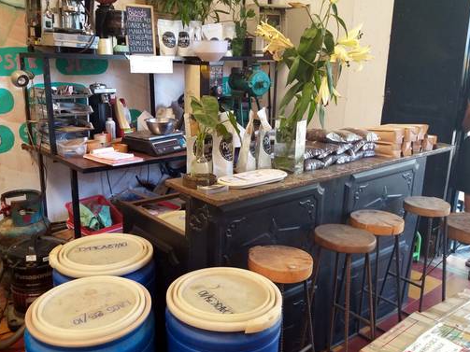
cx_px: 207
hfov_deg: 58.2
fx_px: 421
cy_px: 179
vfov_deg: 45.4
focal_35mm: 31
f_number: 1.7
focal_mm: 3.93
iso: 160
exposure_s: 1/50
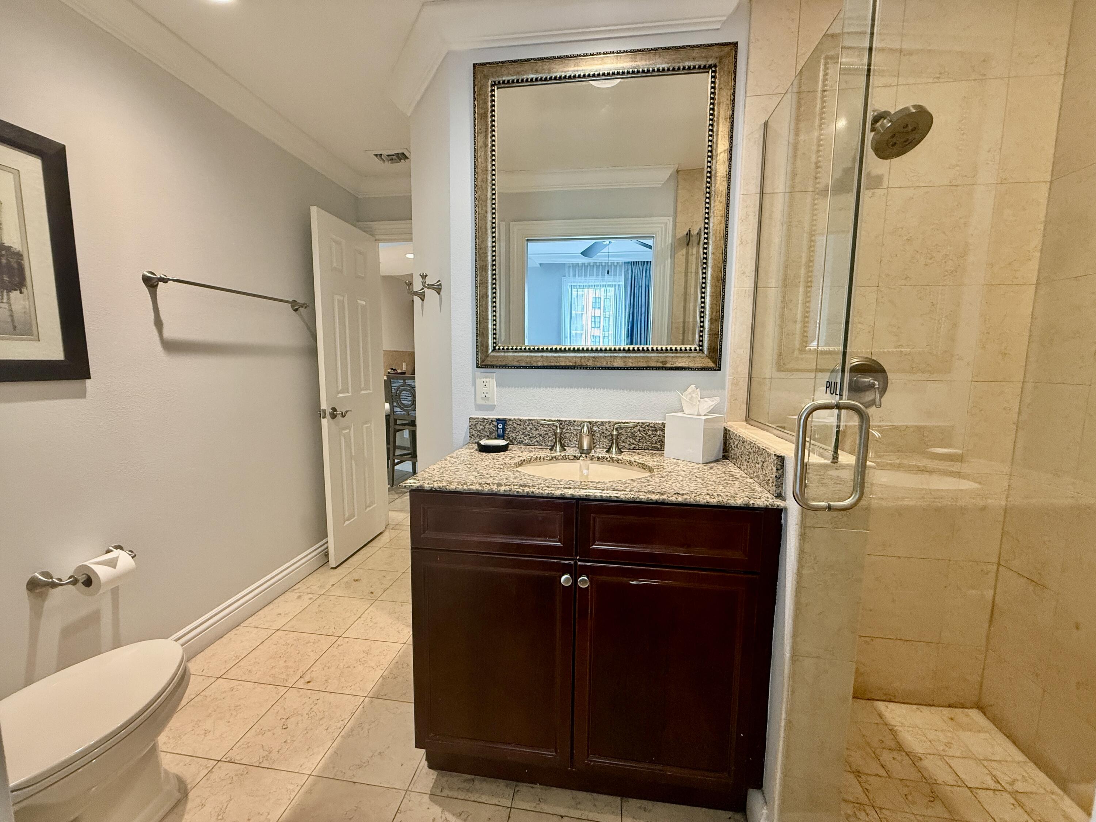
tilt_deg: -6.0
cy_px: 411
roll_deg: -0.7
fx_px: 443
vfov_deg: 85.7
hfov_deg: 102.1
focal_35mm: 14
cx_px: 548
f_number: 2.2
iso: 250
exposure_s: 1/120
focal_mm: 2.22
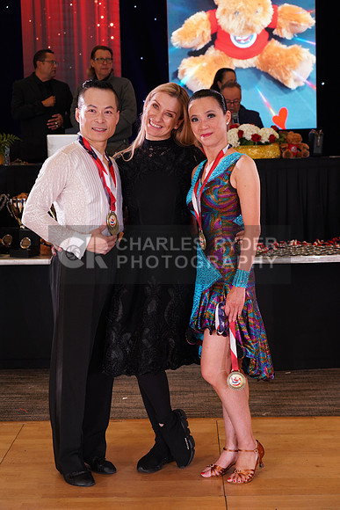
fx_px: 821
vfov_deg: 34.5
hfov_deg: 23.4
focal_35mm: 58
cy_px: 255
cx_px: 170
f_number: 4
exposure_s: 1/160
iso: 1600
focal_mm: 58
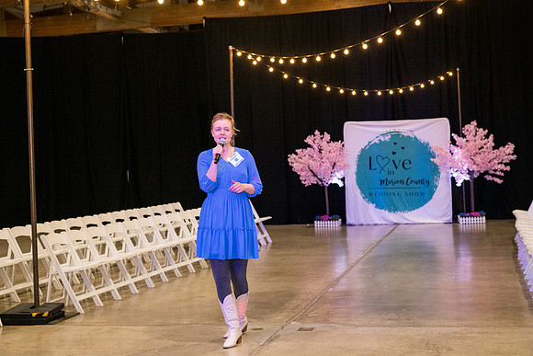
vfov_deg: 24.2
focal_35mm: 56
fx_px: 829
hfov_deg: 35.6
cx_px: 266
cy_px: 178
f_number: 4
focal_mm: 56
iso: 3200
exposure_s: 1/400
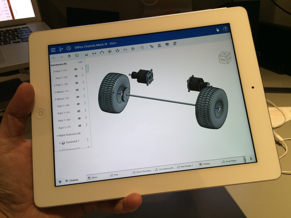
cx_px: 146
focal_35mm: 29
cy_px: 109
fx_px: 244
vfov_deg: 48.2
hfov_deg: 61.7
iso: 40
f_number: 2.2
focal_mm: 4.15
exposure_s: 1/30
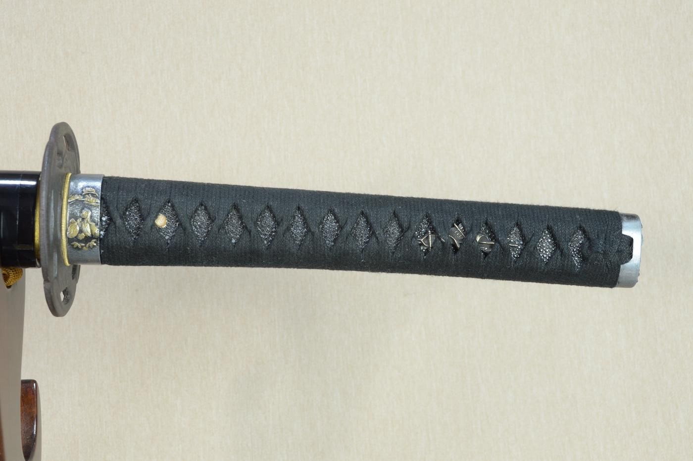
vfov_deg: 28.0
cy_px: 230
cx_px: 346
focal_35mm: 48
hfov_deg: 41.1
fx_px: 923
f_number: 11
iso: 400
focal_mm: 32
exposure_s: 1/2
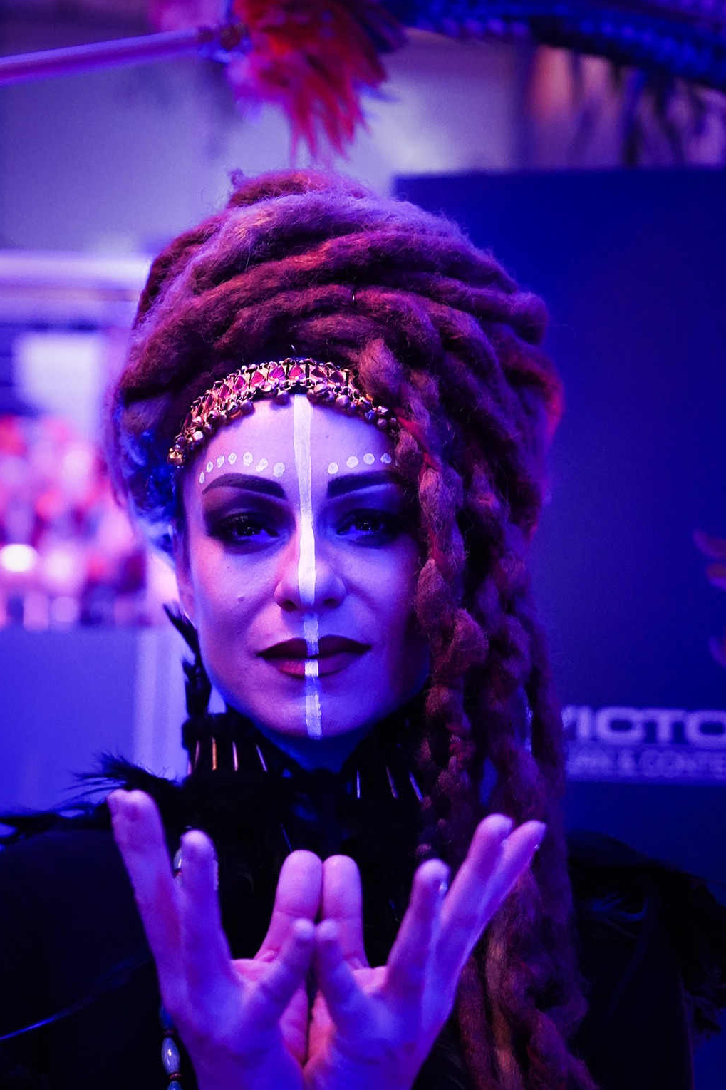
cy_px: 566
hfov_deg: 20.0
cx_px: 319
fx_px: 2057
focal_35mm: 68
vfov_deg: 29.7
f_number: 2.8
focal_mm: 52
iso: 5000
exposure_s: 1/100
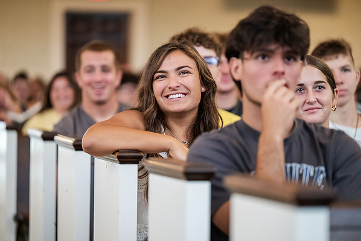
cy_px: 120
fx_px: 1454
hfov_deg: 14.2
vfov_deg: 9.5
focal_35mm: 145
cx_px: 180
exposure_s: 1/200
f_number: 2.8
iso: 4000
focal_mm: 145
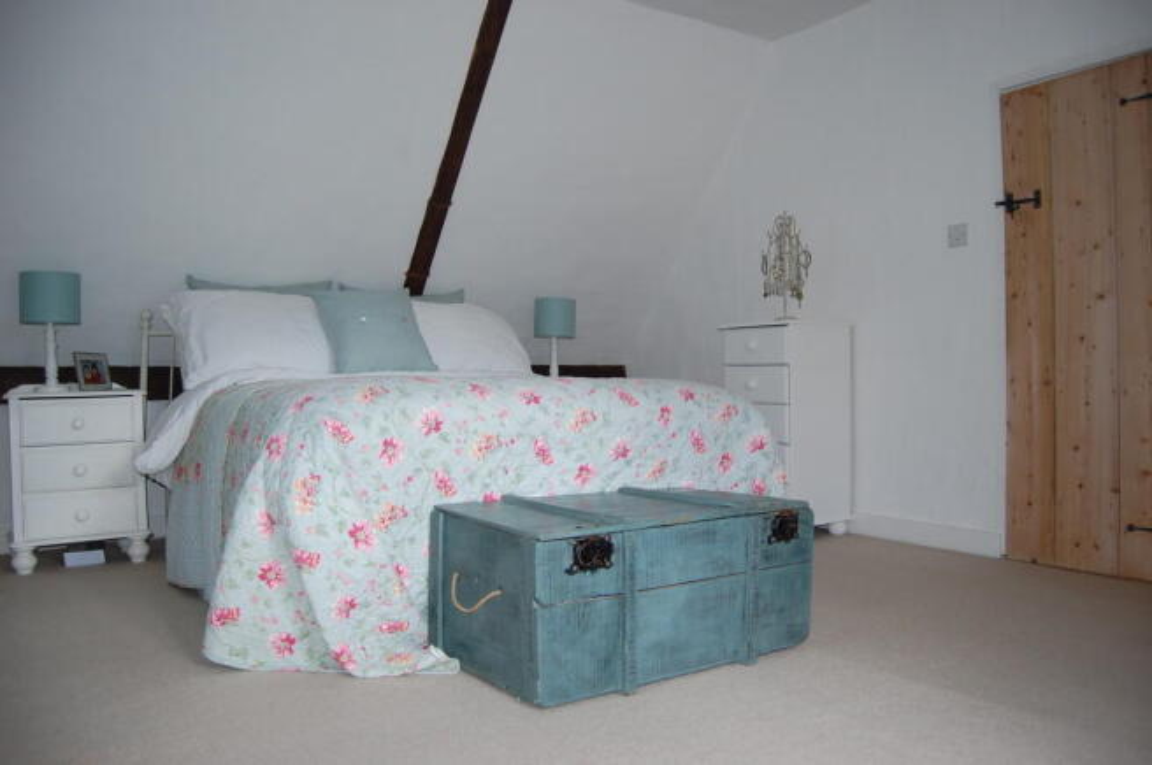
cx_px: 576
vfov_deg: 47.8
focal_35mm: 27
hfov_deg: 67.4
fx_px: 863
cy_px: 382
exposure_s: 1/60
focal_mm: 18
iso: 200
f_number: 3.5
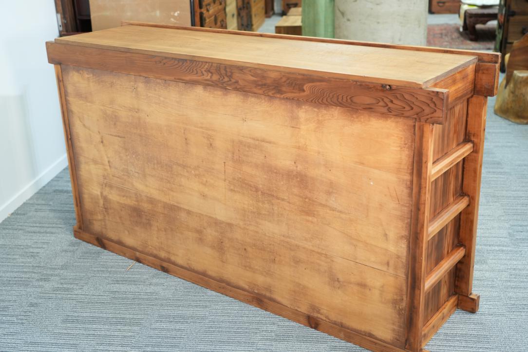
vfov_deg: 31.2
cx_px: 264
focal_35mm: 43
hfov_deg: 45.4
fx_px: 631
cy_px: 176
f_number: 4
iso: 1250
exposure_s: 1/50
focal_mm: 43
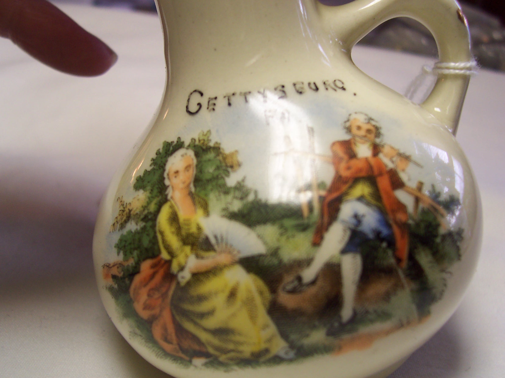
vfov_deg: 38.7
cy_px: 189
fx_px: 540
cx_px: 252
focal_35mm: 37
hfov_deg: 50.1
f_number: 2.8
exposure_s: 1/60
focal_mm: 5.6
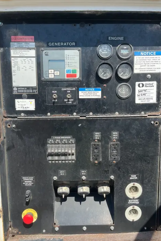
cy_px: 124
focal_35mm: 28
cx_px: 81
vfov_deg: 65.5
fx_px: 188
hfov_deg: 46.4
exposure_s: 1/1497
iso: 50
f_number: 1.6
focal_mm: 5.1
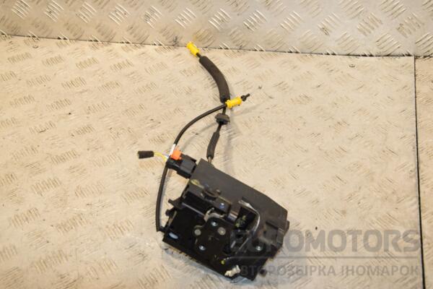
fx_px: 631
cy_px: 144
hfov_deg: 37.9
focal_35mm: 52
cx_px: 216
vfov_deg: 25.8
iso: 800
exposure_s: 1/200
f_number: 7.1
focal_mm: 35
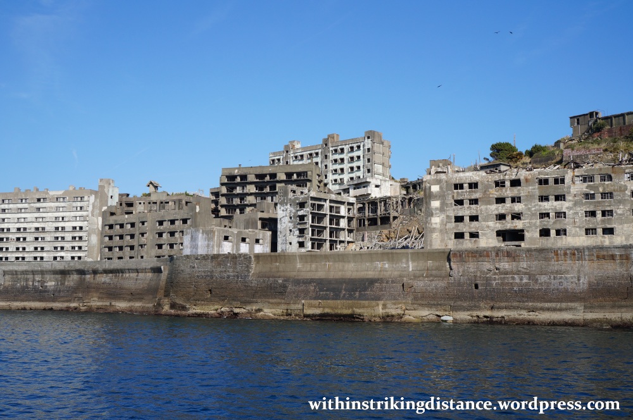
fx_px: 685
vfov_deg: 34.1
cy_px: 210
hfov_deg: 49.6
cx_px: 316
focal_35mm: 39
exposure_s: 1/320
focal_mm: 26
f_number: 13
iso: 200
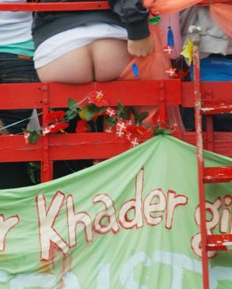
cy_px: 63
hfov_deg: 2.3
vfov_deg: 2.8
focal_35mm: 679
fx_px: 5822
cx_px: 75
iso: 200
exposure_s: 1/25
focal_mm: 200
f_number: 11
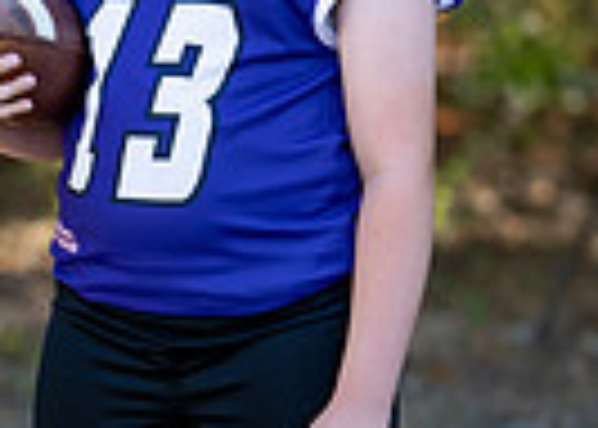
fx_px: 3889
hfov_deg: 8.8
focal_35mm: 229
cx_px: 252
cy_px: 275
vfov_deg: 6.3
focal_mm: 50
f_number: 1.2
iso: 100
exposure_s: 1/1600
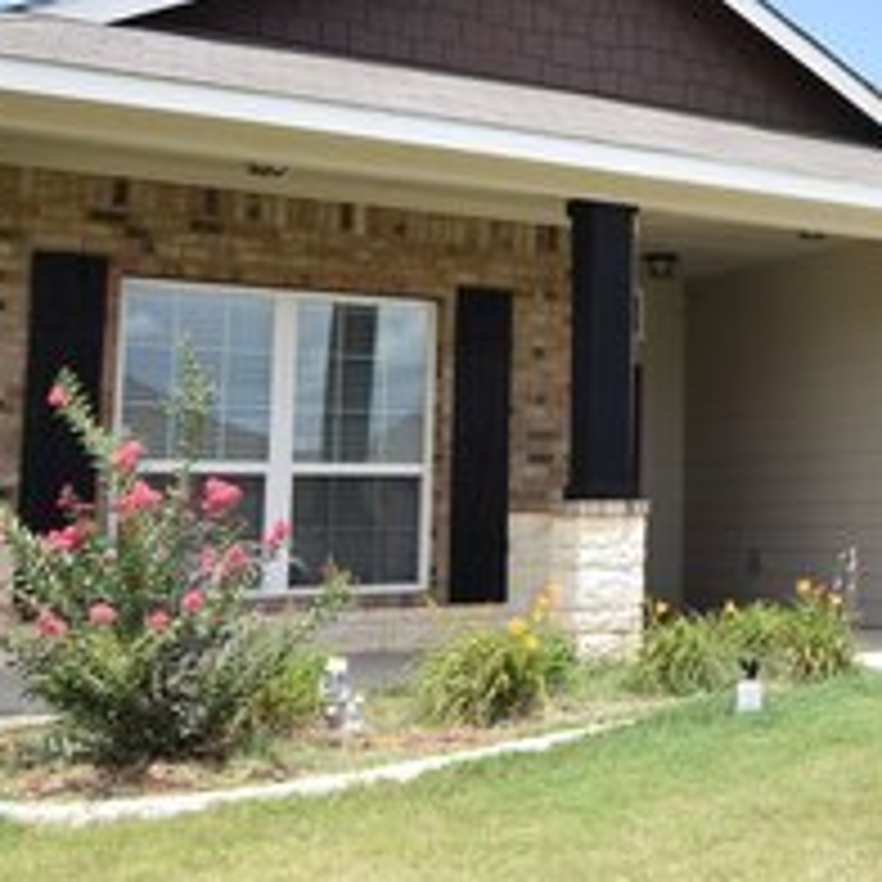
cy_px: 320
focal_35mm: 54
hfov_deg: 28.1
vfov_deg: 31.7
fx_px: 1546
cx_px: 1044
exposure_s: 1/320
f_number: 7.1
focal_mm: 11
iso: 100
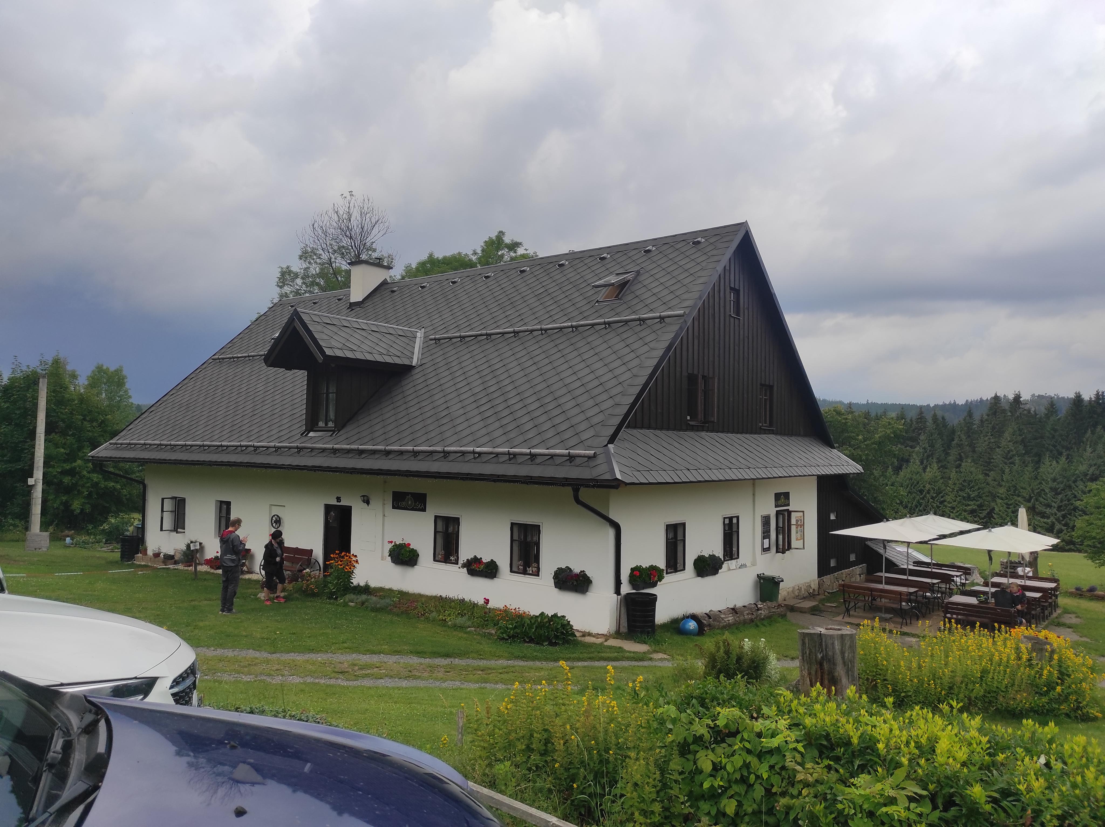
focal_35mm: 25
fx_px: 797
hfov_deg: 69.4
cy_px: 414
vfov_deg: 54.8
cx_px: 552
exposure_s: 1/2006
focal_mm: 5.43
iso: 100
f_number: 1.89
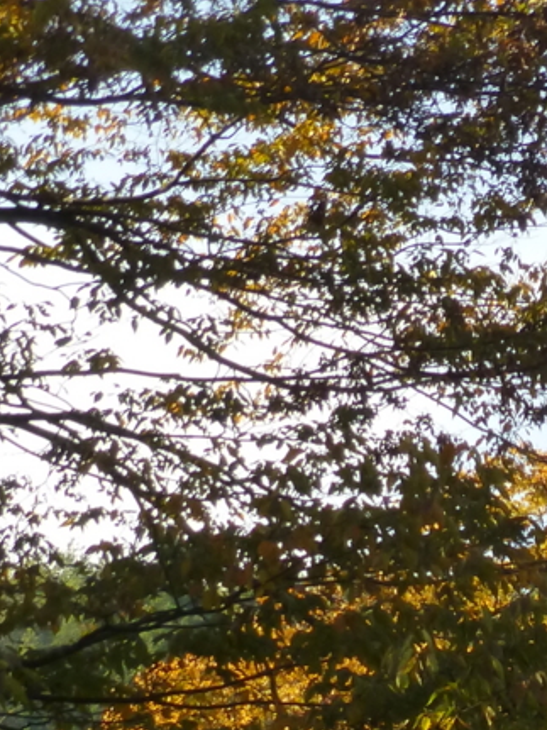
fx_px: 4848
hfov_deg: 6.3
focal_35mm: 230
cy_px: 1079
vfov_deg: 8.4
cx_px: 925
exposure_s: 1/250
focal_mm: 11
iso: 160
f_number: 4.8
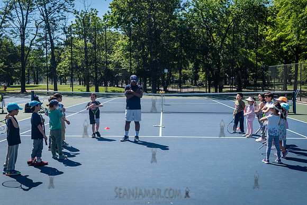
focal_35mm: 35
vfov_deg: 37.9
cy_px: 102
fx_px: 299
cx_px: 154
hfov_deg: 54.4
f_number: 4
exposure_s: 1/2000
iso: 200
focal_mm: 35
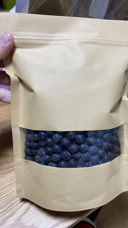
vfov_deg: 66.1
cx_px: 70
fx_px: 175
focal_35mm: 29
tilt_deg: -45.3
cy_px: 113
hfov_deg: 40.1
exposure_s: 1/84
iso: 125
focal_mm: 4.25
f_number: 1.8
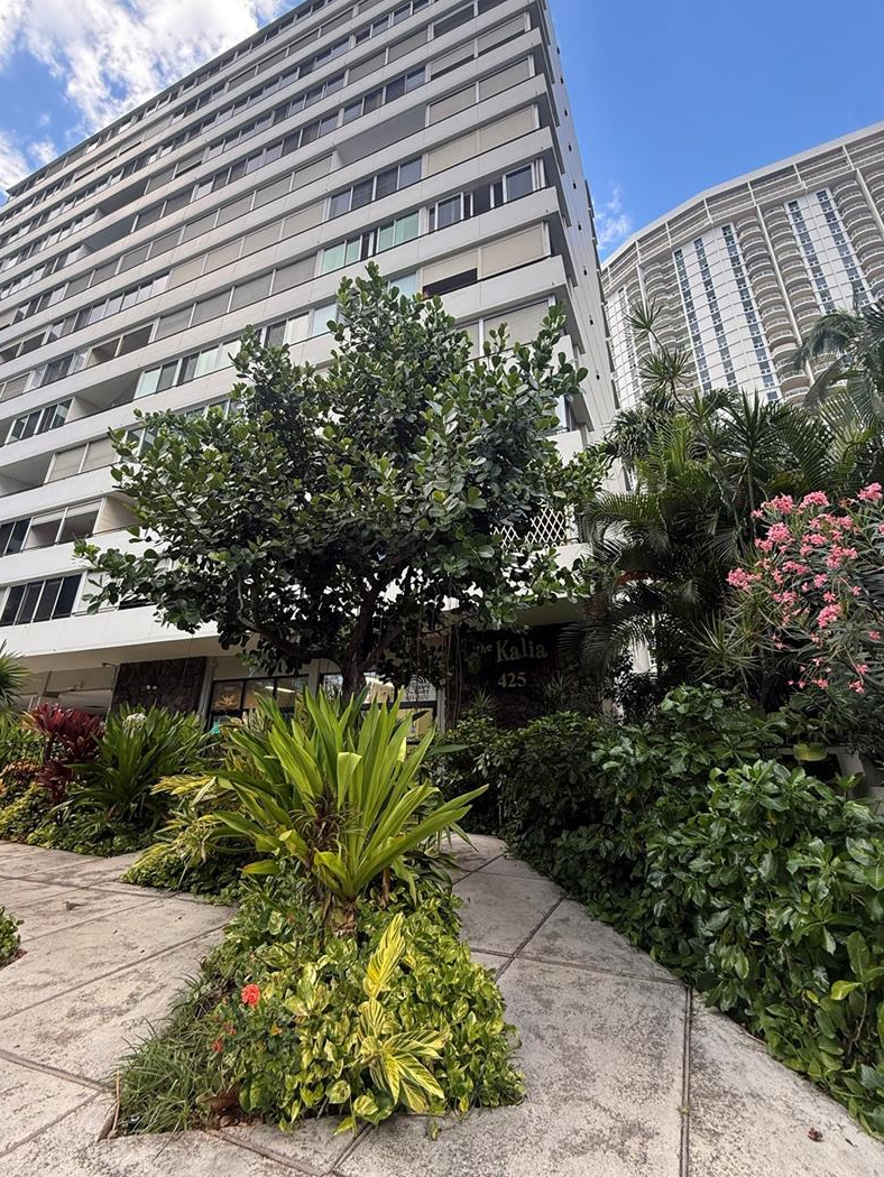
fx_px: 545
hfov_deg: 78.1
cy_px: 541
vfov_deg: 94.3
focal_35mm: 16
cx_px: 454
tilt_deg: +22.9
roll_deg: -0.5
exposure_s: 1/187
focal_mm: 2.22
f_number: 2.2
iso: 64
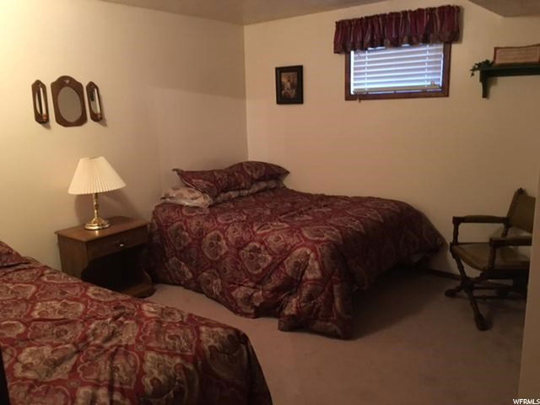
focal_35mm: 29
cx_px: 270
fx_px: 452
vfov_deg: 48.2
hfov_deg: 61.7
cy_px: 202
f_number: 2.2
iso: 400
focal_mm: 4.15
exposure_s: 1/15
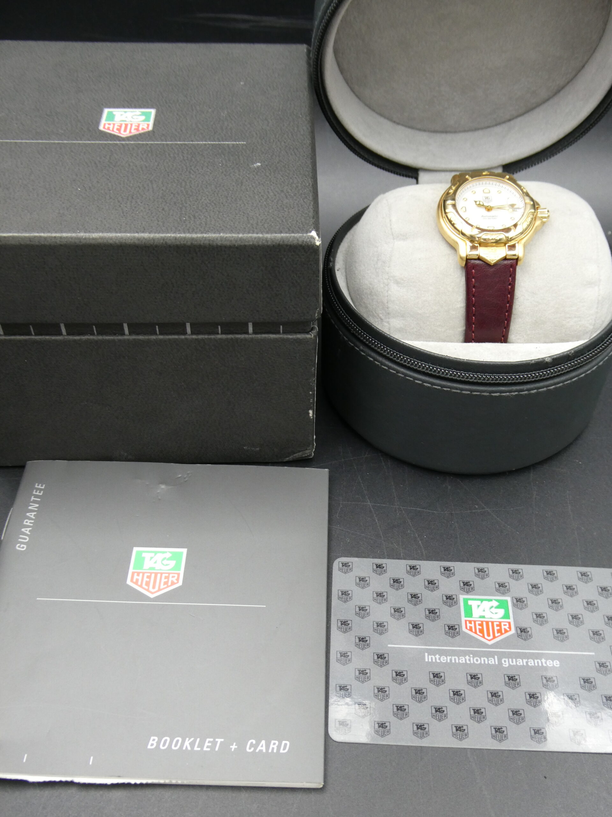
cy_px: 408
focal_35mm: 35
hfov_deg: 40.7
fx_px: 825
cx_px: 306
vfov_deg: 52.6
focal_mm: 6.3
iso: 250
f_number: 3.7
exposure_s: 1/80
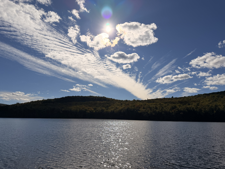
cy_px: 84
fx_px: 156
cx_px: 112
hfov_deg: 71.6
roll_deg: -1.4
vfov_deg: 56.8
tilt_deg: +11.5
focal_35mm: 24
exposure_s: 1/55556
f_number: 1.78
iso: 125
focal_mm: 6.76
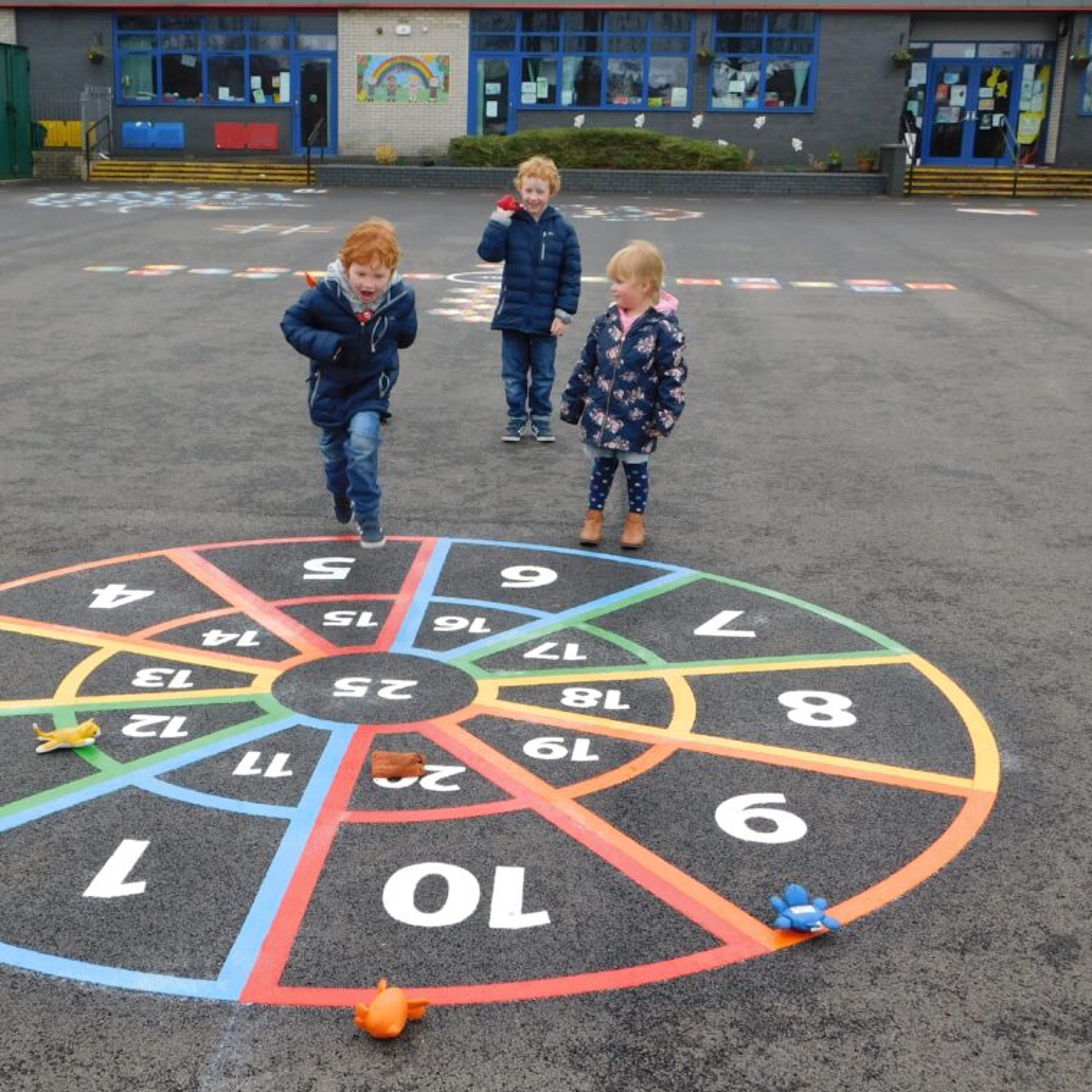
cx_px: 399
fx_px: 1535
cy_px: 545
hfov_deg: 38.9
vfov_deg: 39.2
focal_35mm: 43
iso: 125
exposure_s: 1/250
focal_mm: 6.3
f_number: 3.5
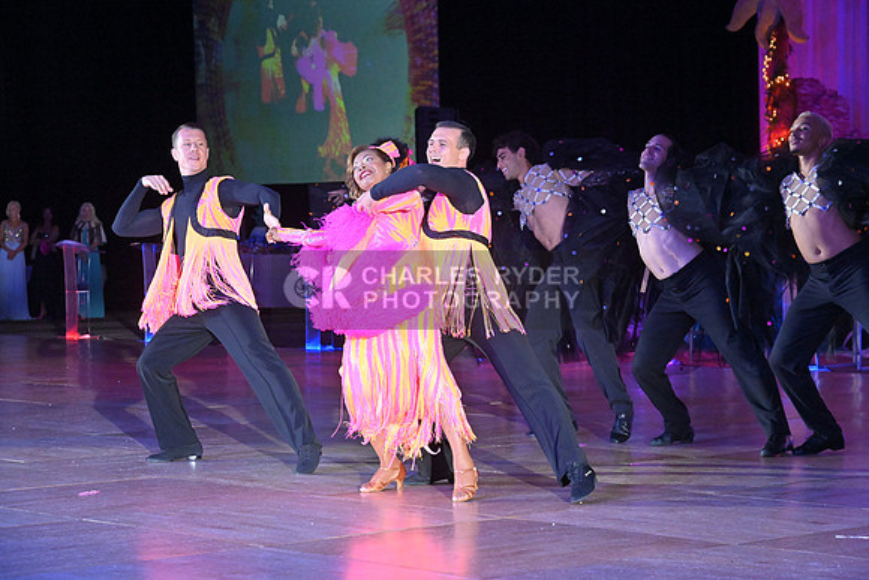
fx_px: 2294
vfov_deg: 14.4
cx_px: 434
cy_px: 290
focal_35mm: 95
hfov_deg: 21.5
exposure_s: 1/400
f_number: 9
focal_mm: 95
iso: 6400
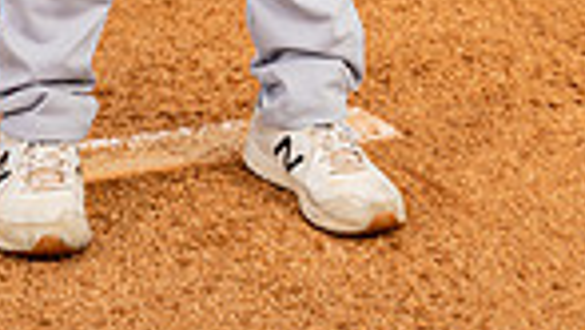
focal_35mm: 195
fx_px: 3028
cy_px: -529
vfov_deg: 5.9
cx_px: 131
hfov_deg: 11.0
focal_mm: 61
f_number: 5.6
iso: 100
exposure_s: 1/250
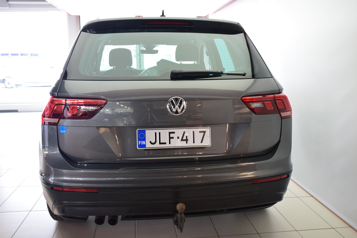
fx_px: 342
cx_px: 178
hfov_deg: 55.1
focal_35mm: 34
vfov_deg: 38.4
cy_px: 119
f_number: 3.8
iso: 1600
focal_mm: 23
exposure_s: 1/200
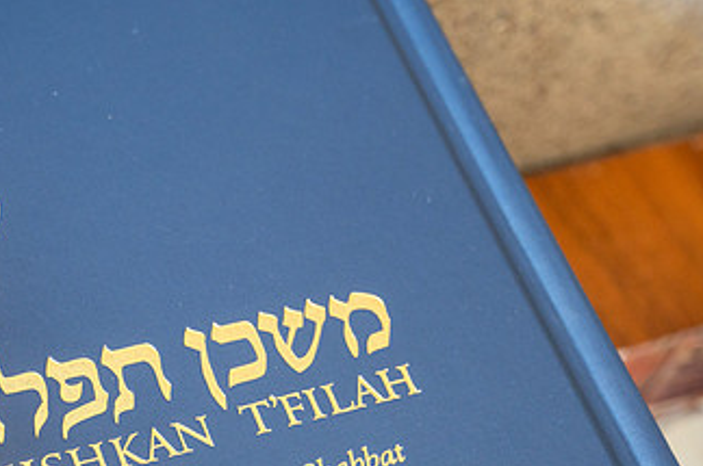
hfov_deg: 23.7
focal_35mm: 86
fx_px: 1677
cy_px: 364
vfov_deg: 15.7
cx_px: 310
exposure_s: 1/50
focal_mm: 48
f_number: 5.6
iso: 800
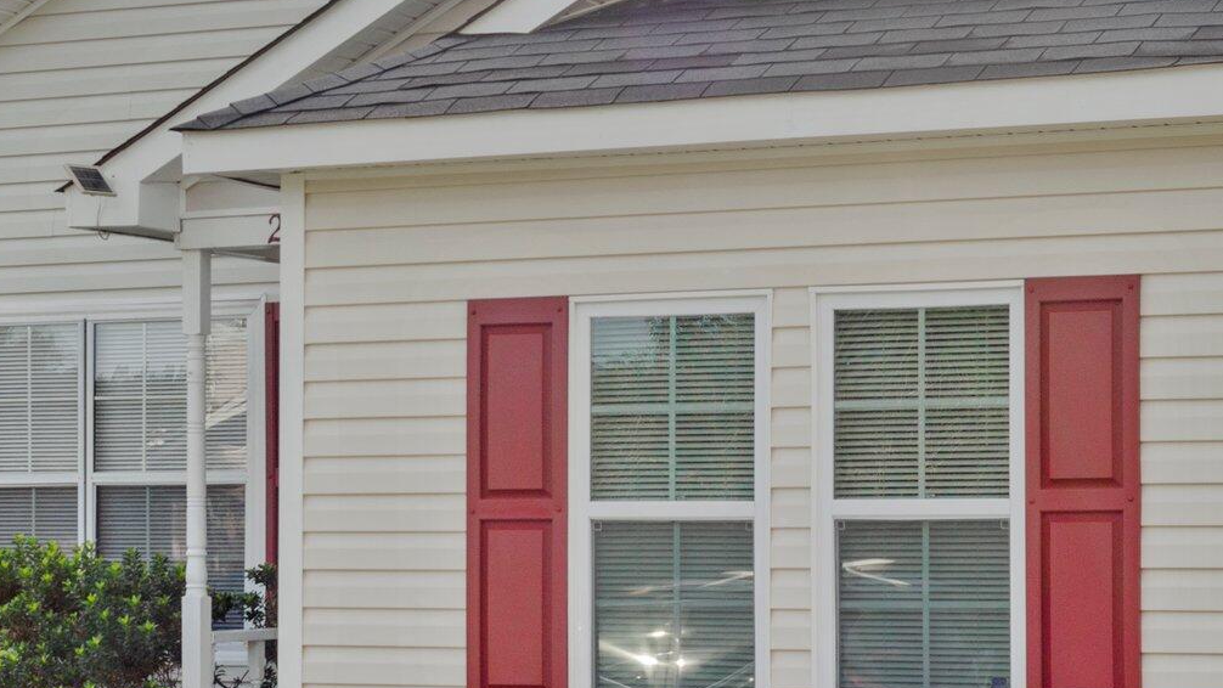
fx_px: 3308
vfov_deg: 11.9
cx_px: 765
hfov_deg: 20.9
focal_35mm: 102
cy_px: 391
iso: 200
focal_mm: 23
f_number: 5.6
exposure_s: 1/320
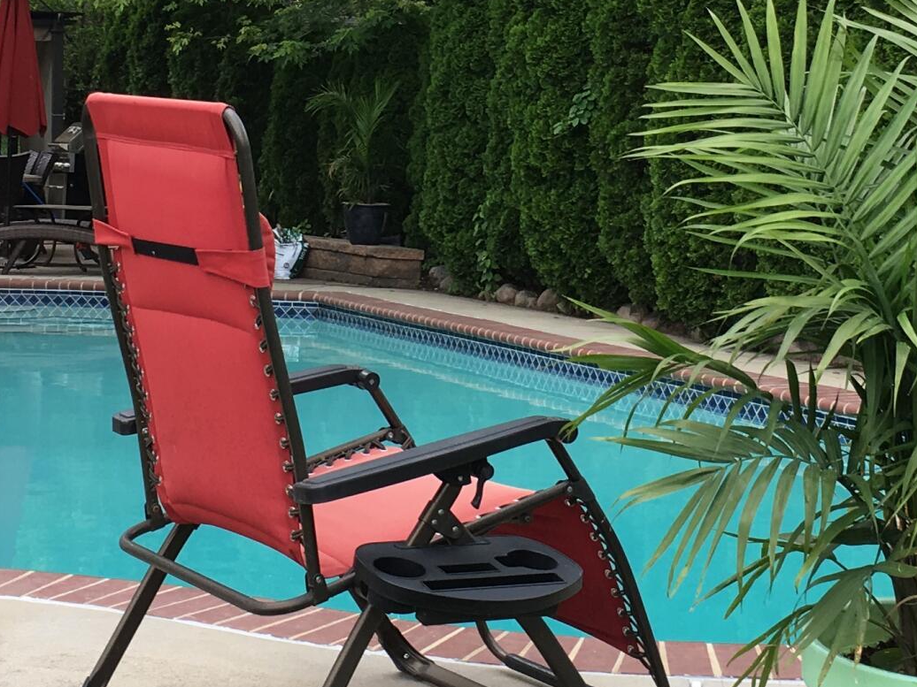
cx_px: 455
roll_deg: -0.7
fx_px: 2225
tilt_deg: +1.6
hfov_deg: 23.3
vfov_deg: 17.3
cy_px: 82
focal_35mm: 84
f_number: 2.2
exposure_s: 1/120
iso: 25
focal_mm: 4.15
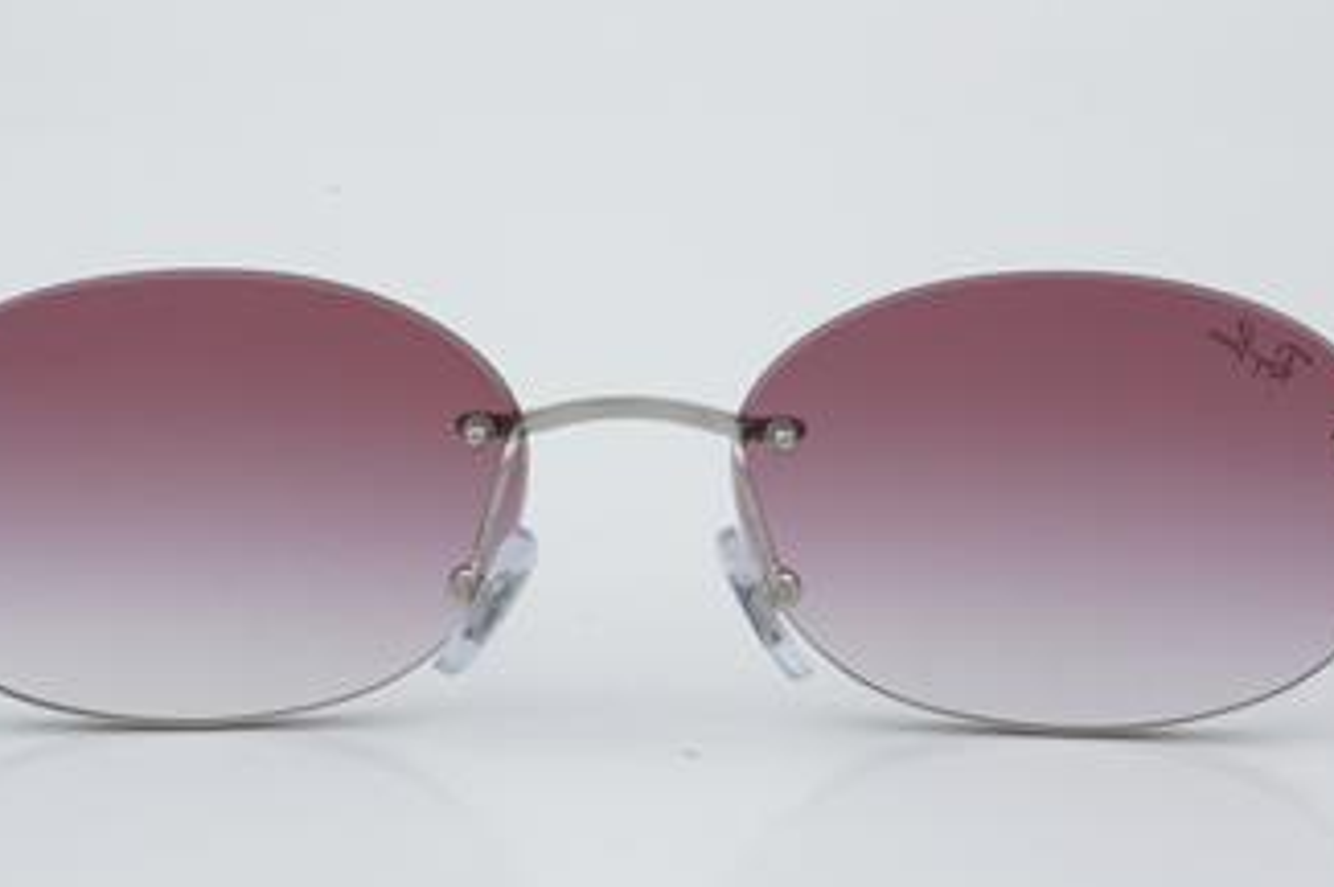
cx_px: 636
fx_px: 3762
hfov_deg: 20.1
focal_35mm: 102
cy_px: 497
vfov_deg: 13.4
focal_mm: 55
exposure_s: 1/3
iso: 100
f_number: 32
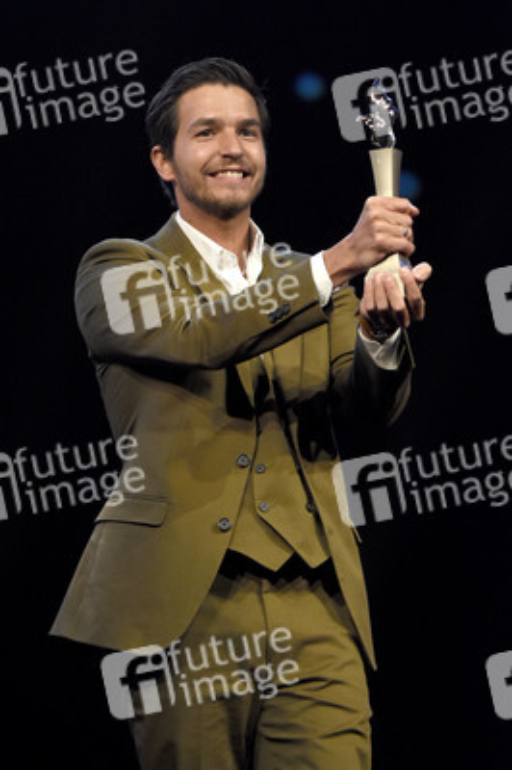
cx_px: 256
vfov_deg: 13.1
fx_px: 3366
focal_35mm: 158
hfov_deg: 8.7
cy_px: 385
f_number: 3.2
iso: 1600
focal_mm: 105
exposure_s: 1/320
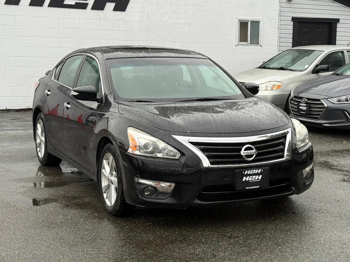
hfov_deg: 39.7
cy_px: 131
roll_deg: +0.6
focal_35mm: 48
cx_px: 175
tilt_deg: -5.3
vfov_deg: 30.3
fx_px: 485
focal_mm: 6.76
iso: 64
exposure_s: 1/255
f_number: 1.78
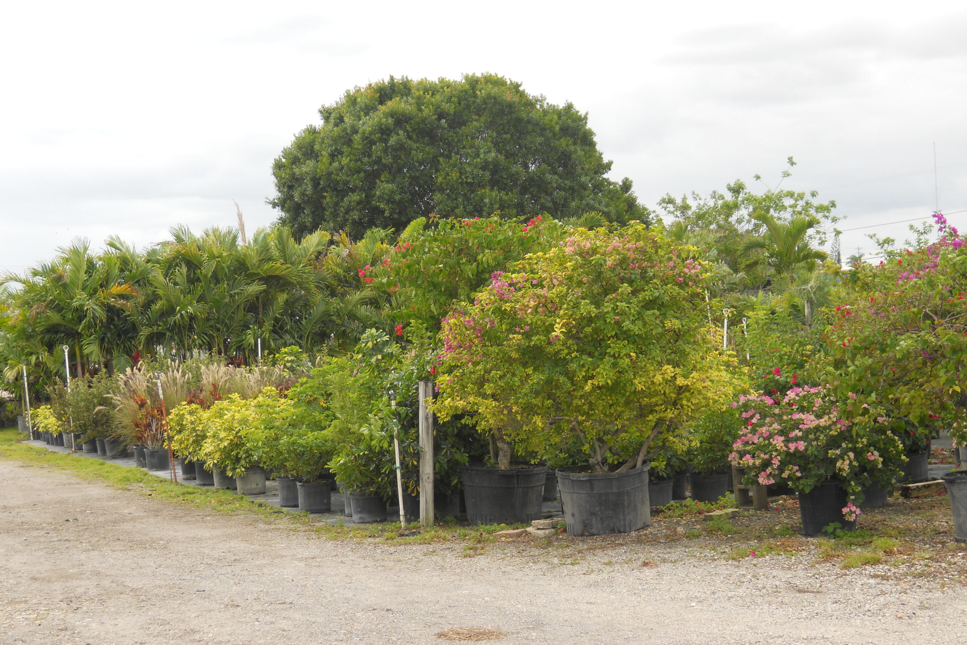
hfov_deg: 35.1
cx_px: 479
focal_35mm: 57
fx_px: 1531
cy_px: 341
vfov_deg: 23.8
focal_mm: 9.6
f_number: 3.7
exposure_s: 1/160
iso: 80
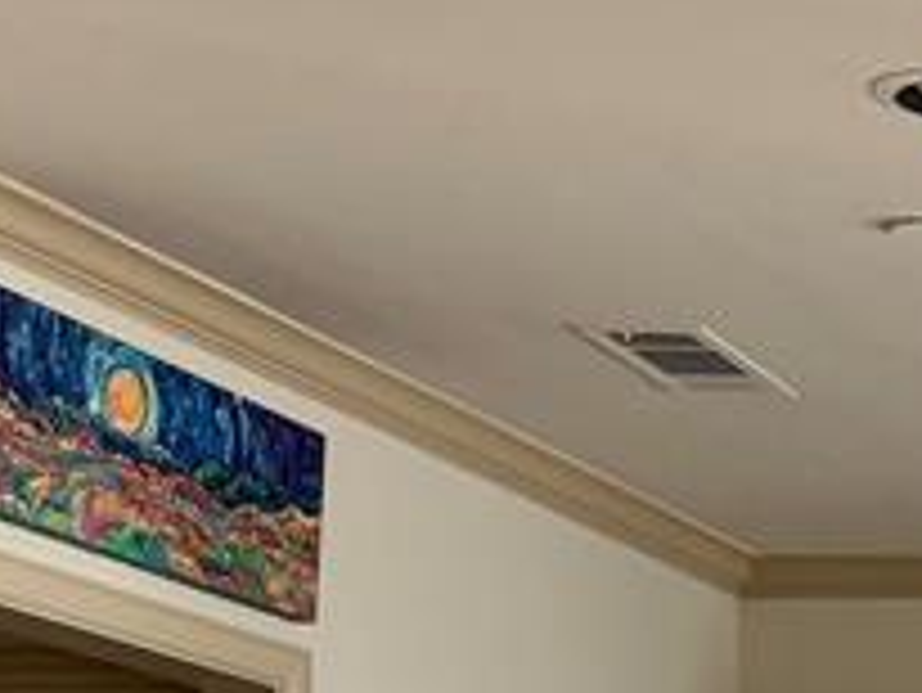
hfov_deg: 12.7
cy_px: 1170
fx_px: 3198
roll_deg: +1.1
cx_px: 2208
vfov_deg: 11.6
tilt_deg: +1.6
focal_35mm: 120
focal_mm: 6.76
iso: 200
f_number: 1.78
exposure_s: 1/82
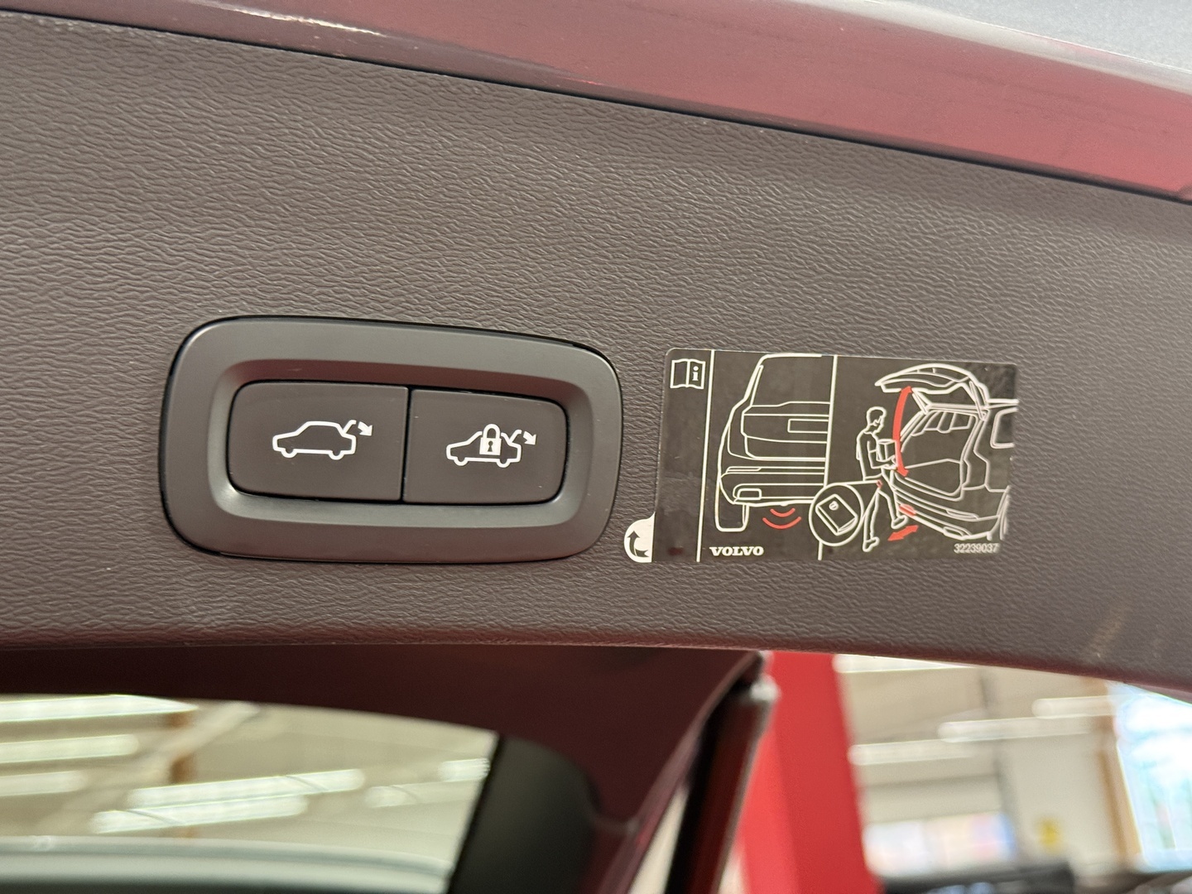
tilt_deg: +15.4
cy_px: 447
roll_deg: +7.0
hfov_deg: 39.7
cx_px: 596
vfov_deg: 30.3
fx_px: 1653
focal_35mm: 48
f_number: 1.78
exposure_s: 1/49
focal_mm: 6.76
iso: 250
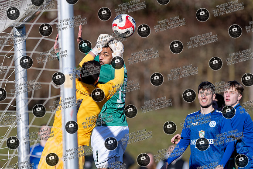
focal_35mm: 513
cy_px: 95
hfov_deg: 4.0
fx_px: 3608
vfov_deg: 2.7
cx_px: 101
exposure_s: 1/1600
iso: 90
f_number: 3.5
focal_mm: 300
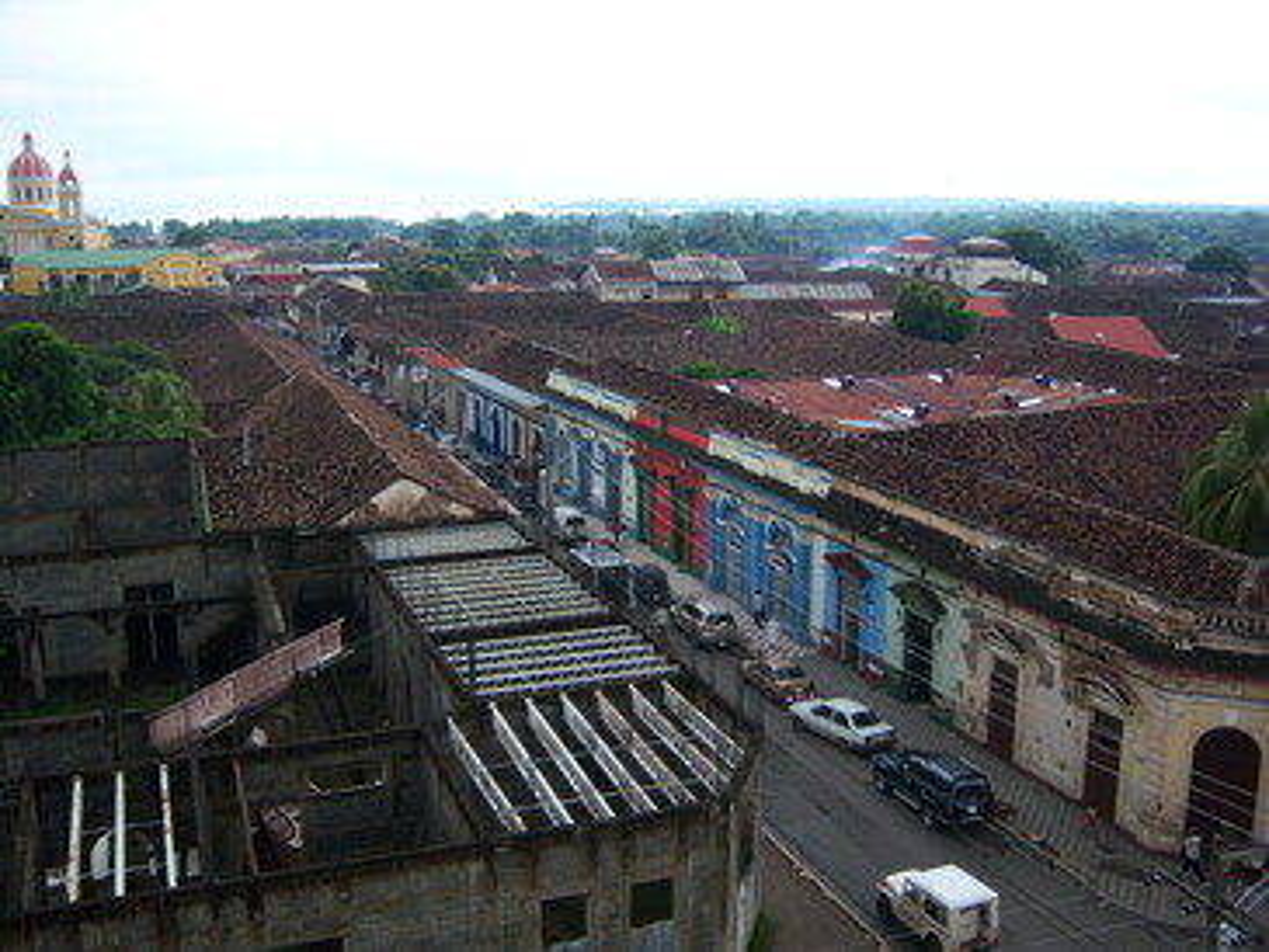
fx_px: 1320
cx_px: 634
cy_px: 476
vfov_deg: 39.7
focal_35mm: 36
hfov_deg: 51.3
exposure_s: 1/1000
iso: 160
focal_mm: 7.5
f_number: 2.8
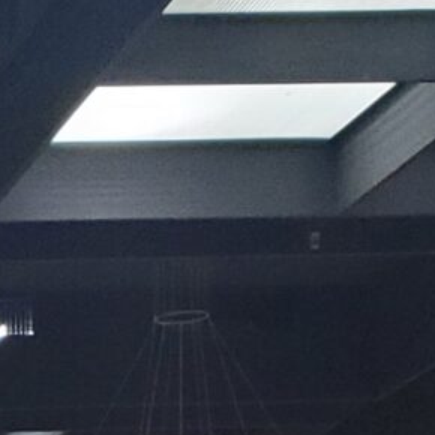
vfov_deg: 7.9
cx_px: -564
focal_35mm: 203
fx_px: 2886
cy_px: 1116
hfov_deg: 8.0
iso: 320
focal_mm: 4.3
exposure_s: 1/40
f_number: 2.4
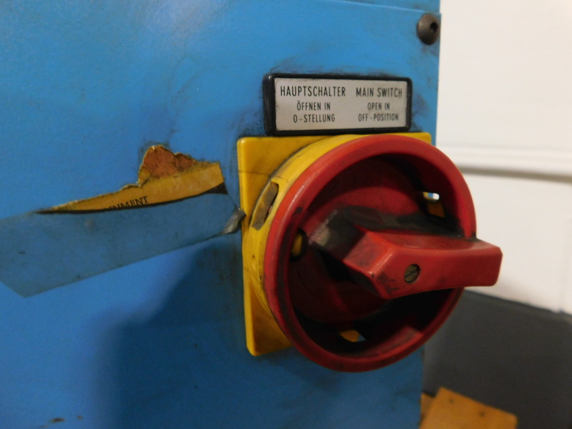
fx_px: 380
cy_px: 214
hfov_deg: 73.9
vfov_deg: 58.9
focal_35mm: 23
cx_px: 286
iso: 400
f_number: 3
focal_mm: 4
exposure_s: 1/25
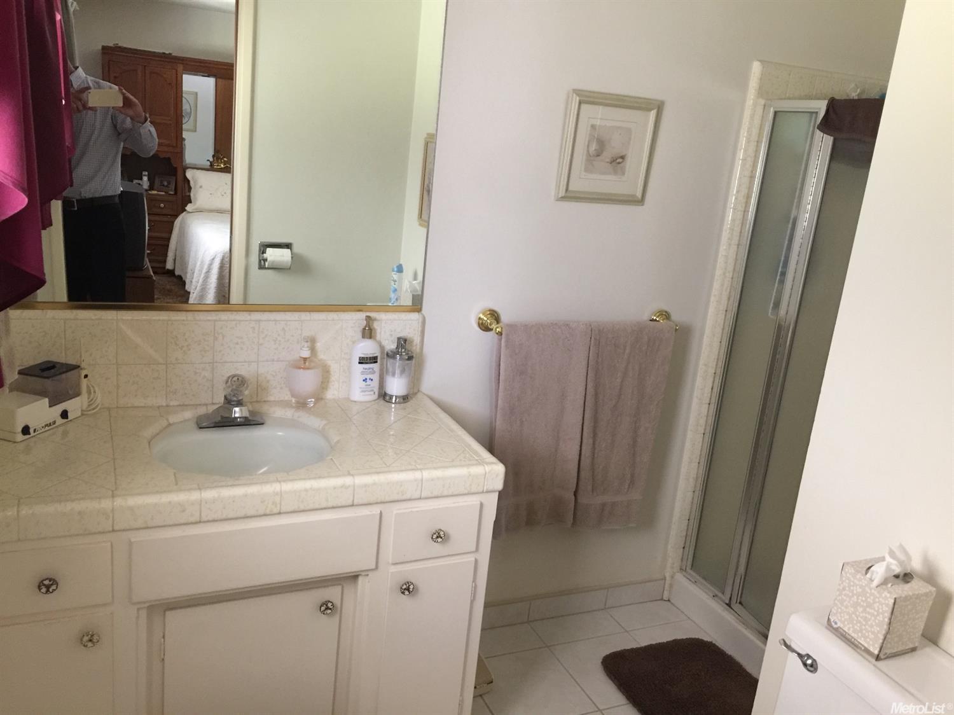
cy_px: 358
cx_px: 477
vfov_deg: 48.2
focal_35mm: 29
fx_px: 799
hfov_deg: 61.7
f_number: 2.2
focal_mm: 4.15
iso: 100
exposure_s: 1/10
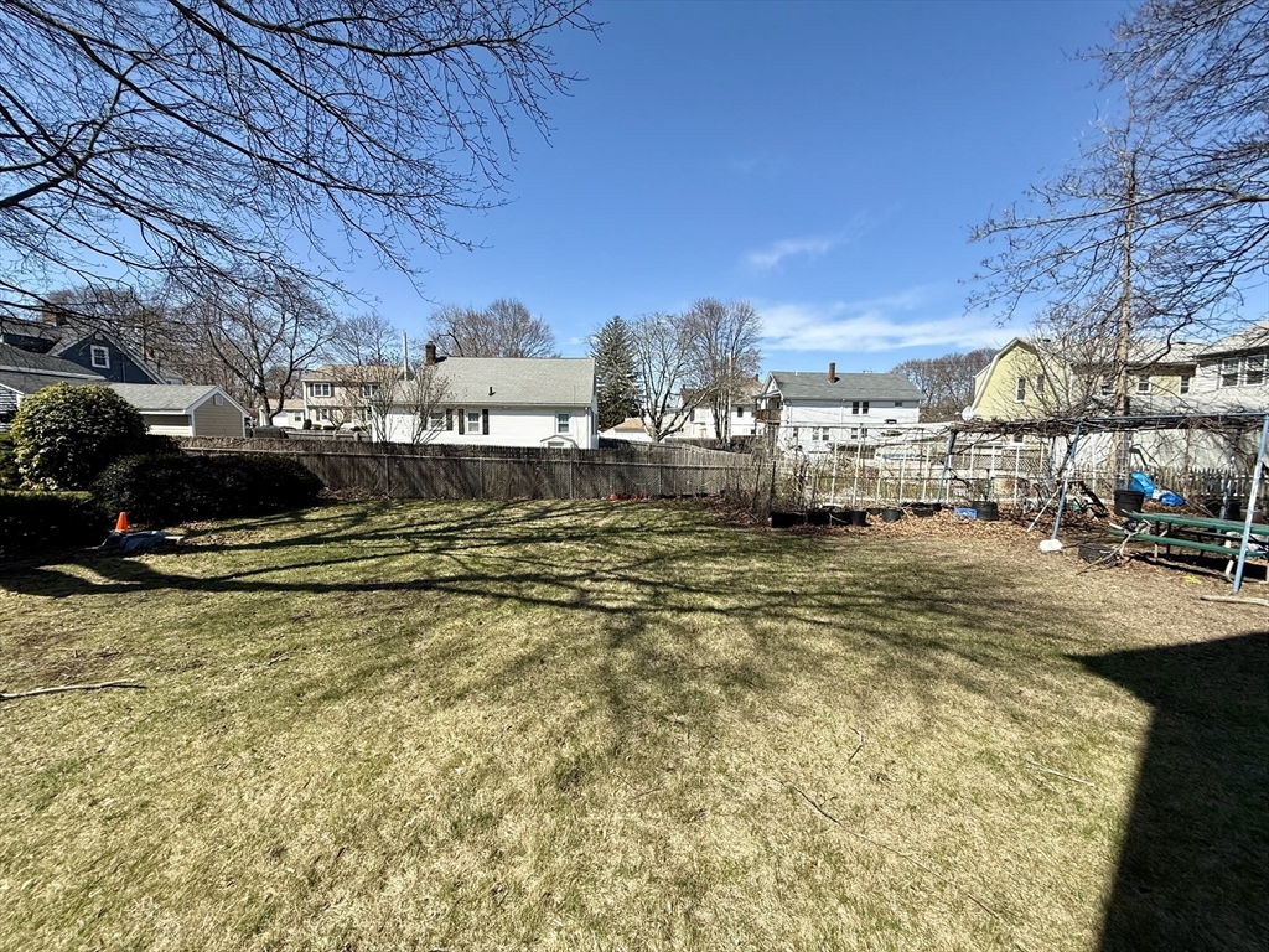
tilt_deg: -4.4
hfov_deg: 102.1
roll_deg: -0.7
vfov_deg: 85.7
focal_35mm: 14
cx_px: 634
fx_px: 513
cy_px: 476
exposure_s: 1/1656
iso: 50
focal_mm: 2.22
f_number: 2.2
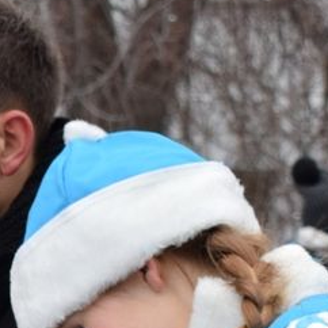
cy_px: 493
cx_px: -46
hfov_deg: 7.2
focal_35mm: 243
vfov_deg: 7.1
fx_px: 2605
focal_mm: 36
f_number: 4.8
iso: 560
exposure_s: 1/60
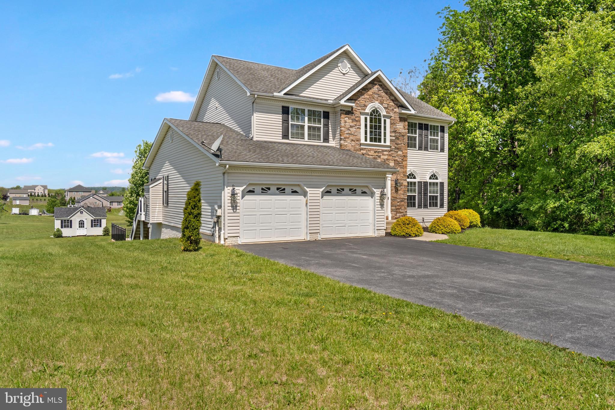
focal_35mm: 24
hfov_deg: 73.7
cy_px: 205
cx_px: 308
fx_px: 410
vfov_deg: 53.1
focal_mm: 24
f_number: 8
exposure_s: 1/640
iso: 640
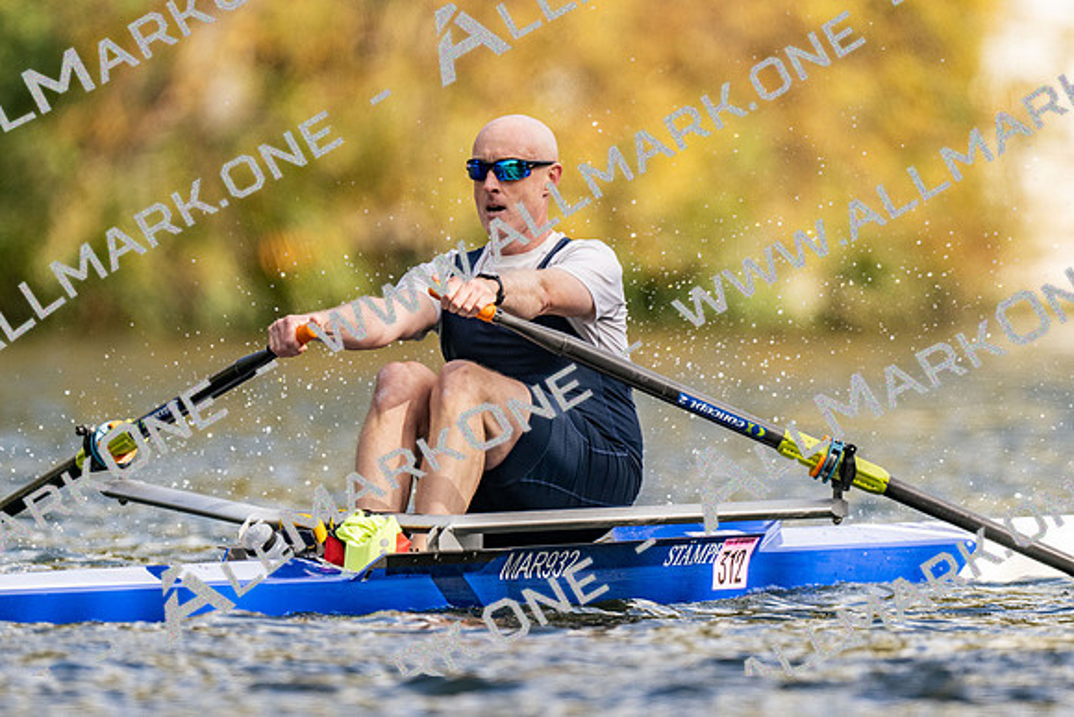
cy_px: 358
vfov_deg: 1.5
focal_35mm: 900
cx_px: 537
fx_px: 26869
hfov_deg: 2.3
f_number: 4
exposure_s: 1/2500
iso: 250
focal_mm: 600
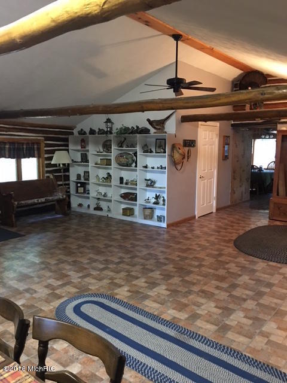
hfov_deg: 48.2
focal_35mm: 29
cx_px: 144
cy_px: 192
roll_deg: -0.8
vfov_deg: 61.7
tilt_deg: -8.5
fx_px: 321
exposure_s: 1/4
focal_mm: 4.15
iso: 80
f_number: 2.2
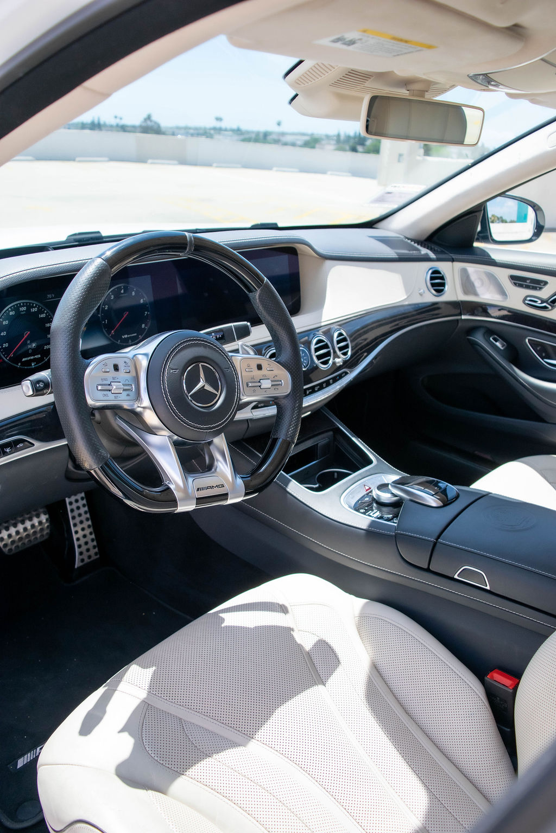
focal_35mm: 27
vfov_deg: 67.4
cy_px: 416
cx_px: 278
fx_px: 625
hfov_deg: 47.9
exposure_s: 1/1250
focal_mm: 18
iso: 400
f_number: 4.5
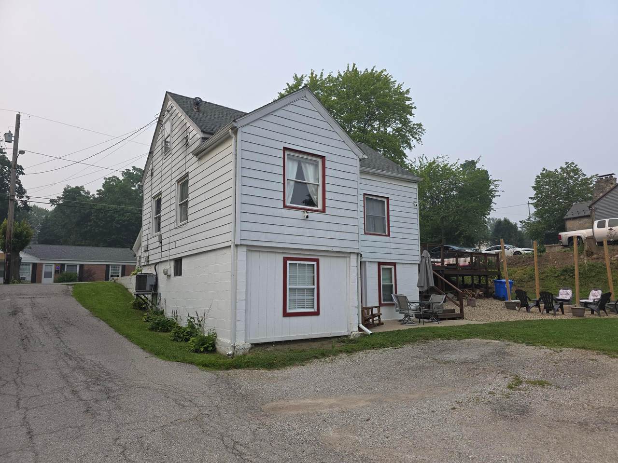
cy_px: 232
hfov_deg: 73.9
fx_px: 411
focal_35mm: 23
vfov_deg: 58.9
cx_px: 309
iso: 12
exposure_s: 1/148
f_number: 1.7
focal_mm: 6.3
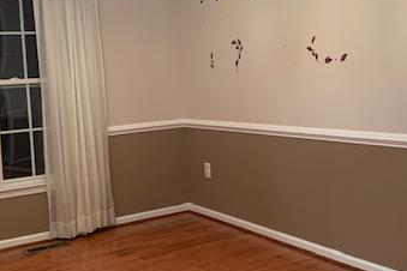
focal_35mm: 51
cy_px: 107
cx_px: 210
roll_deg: +2.6
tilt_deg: -1.3
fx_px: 577
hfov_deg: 38.9
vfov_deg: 26.4
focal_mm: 4.25
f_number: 1.8
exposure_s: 1/60
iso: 320
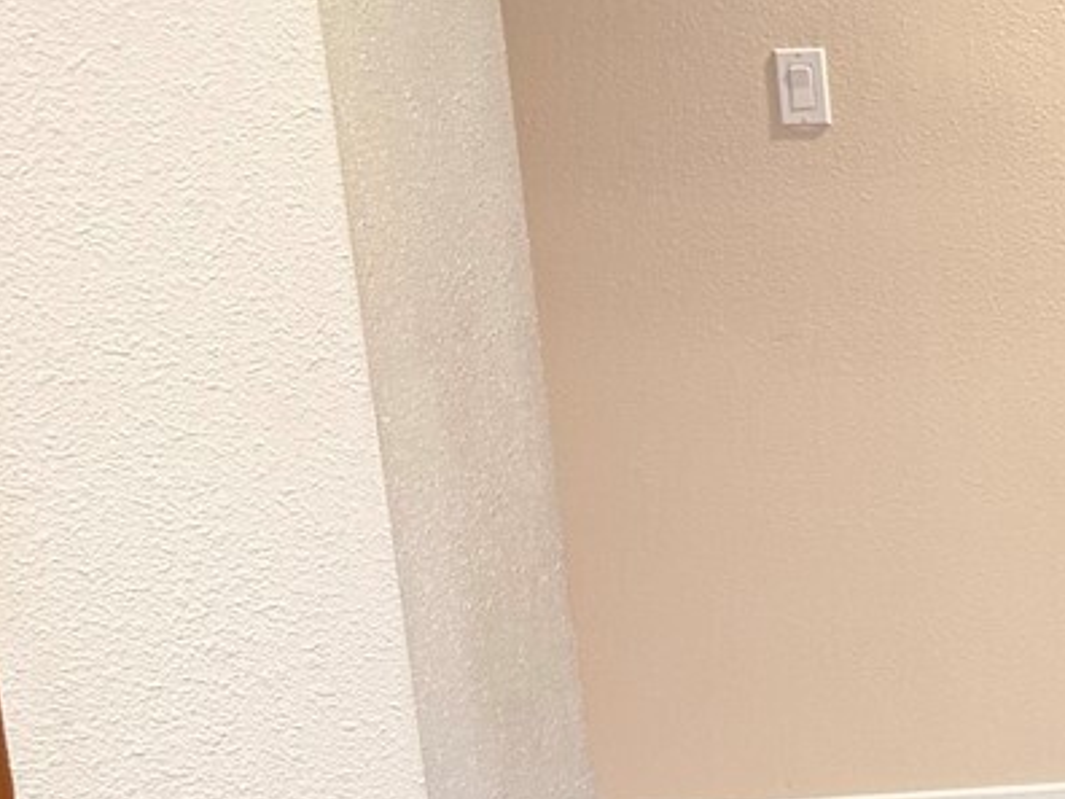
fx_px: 2984
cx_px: 2057
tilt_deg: -10.8
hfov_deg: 16.2
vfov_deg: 15.2
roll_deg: +1.5
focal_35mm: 97
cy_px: 358
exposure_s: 1/60
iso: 320
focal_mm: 6.76
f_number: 1.78
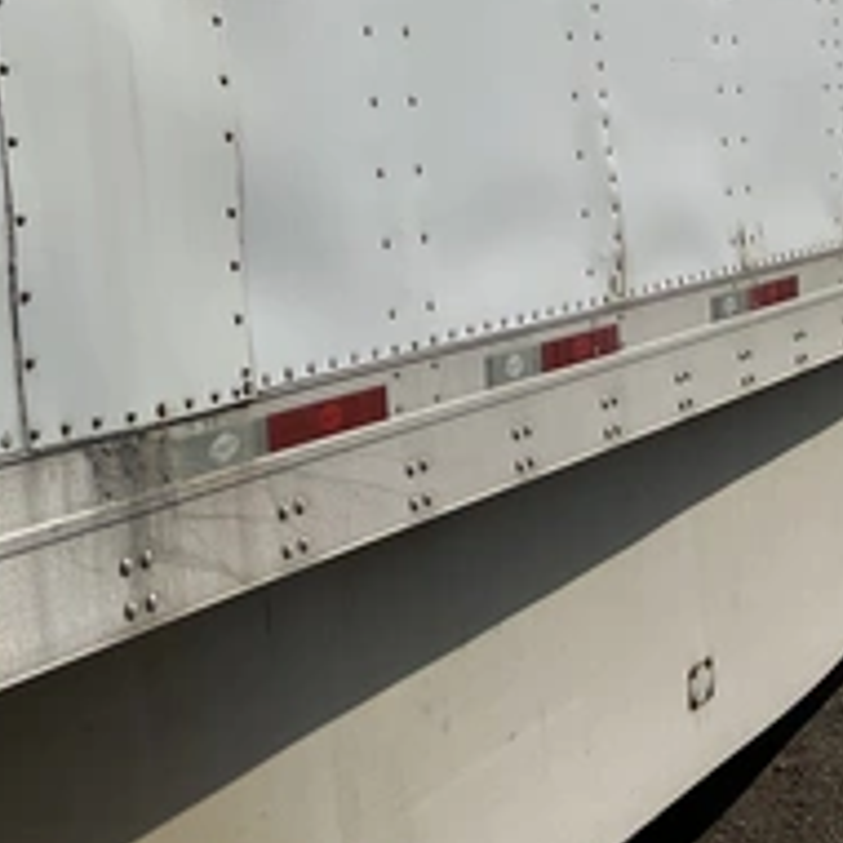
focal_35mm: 54
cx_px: 75
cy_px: 262
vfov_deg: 31.3
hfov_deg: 30.2
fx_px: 1488
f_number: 1.8
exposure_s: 1/6536
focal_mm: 3
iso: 25
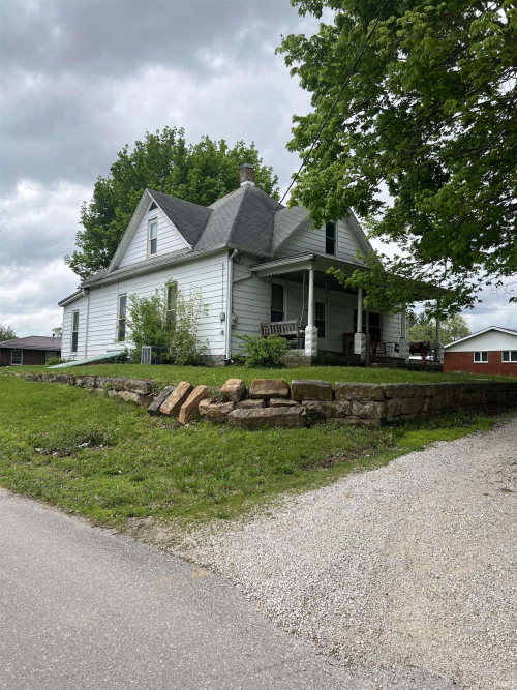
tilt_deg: +5.4
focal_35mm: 26
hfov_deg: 53.0
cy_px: 345
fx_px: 518
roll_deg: -1.9
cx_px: 258
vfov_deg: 67.3
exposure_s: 1/3077
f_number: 1.5
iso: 50
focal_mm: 5.7
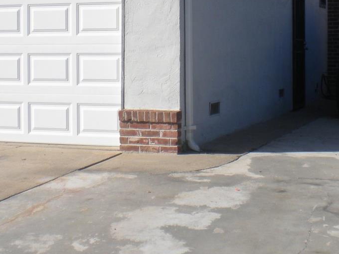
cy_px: 51
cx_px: 194
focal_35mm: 77
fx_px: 754
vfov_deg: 18.9
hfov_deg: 25.3
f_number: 4.6
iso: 80
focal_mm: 6.3
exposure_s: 1/768
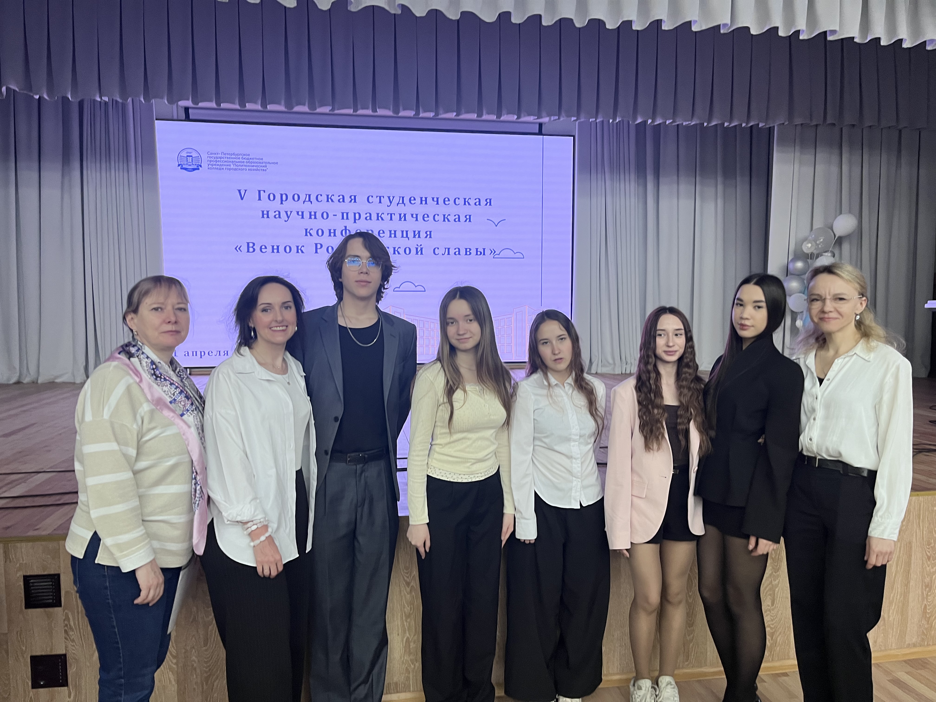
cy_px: 351
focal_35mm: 26
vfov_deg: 53.1
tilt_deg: -6.8
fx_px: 703
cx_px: 468
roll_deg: -0.2
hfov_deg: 67.3
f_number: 1.6
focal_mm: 5.1
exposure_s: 1/60
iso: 125
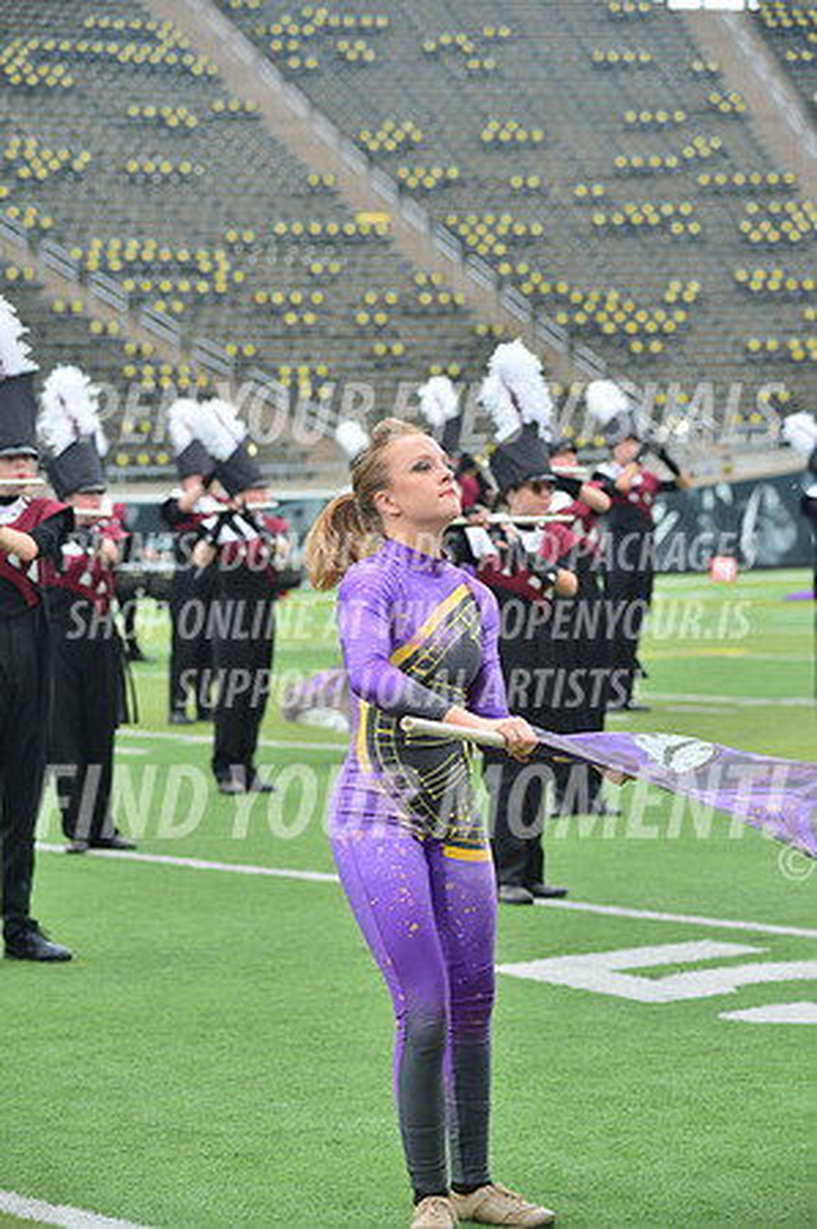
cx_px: 408
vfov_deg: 17.7
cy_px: 614
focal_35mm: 116
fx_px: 3958
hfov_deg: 11.8
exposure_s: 1/800
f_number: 5.6
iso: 400
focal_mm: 116
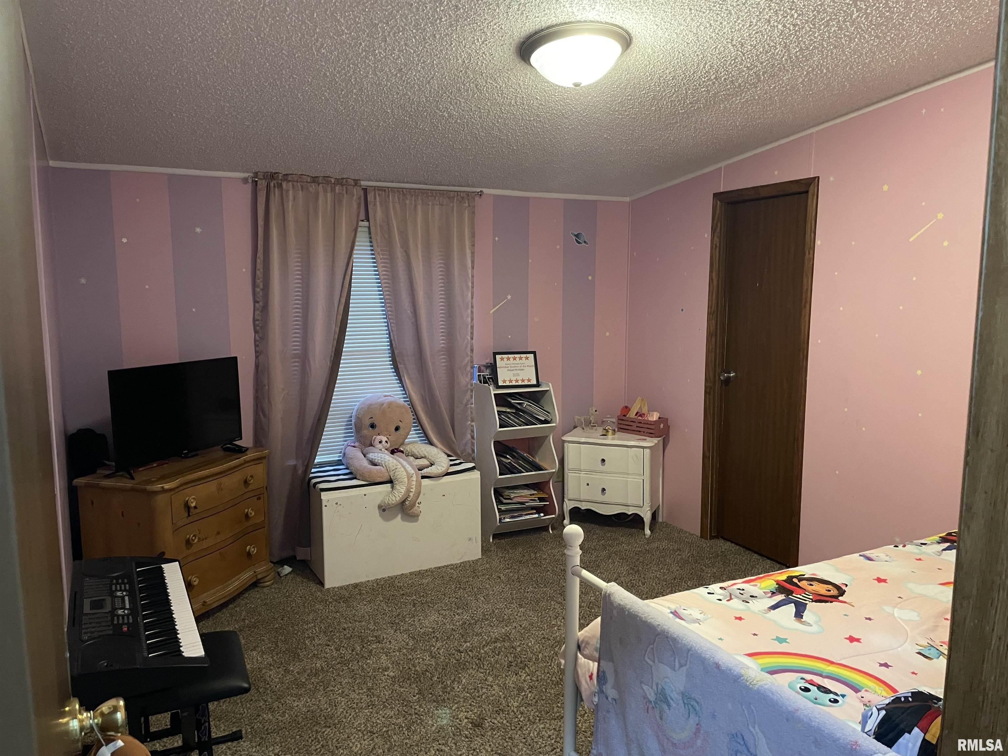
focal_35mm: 26
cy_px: 378
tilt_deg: -7.5
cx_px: 504
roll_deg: +0.0
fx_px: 757
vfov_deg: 53.1
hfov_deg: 67.3
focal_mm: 4.2
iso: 500
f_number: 1.6
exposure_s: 1/30
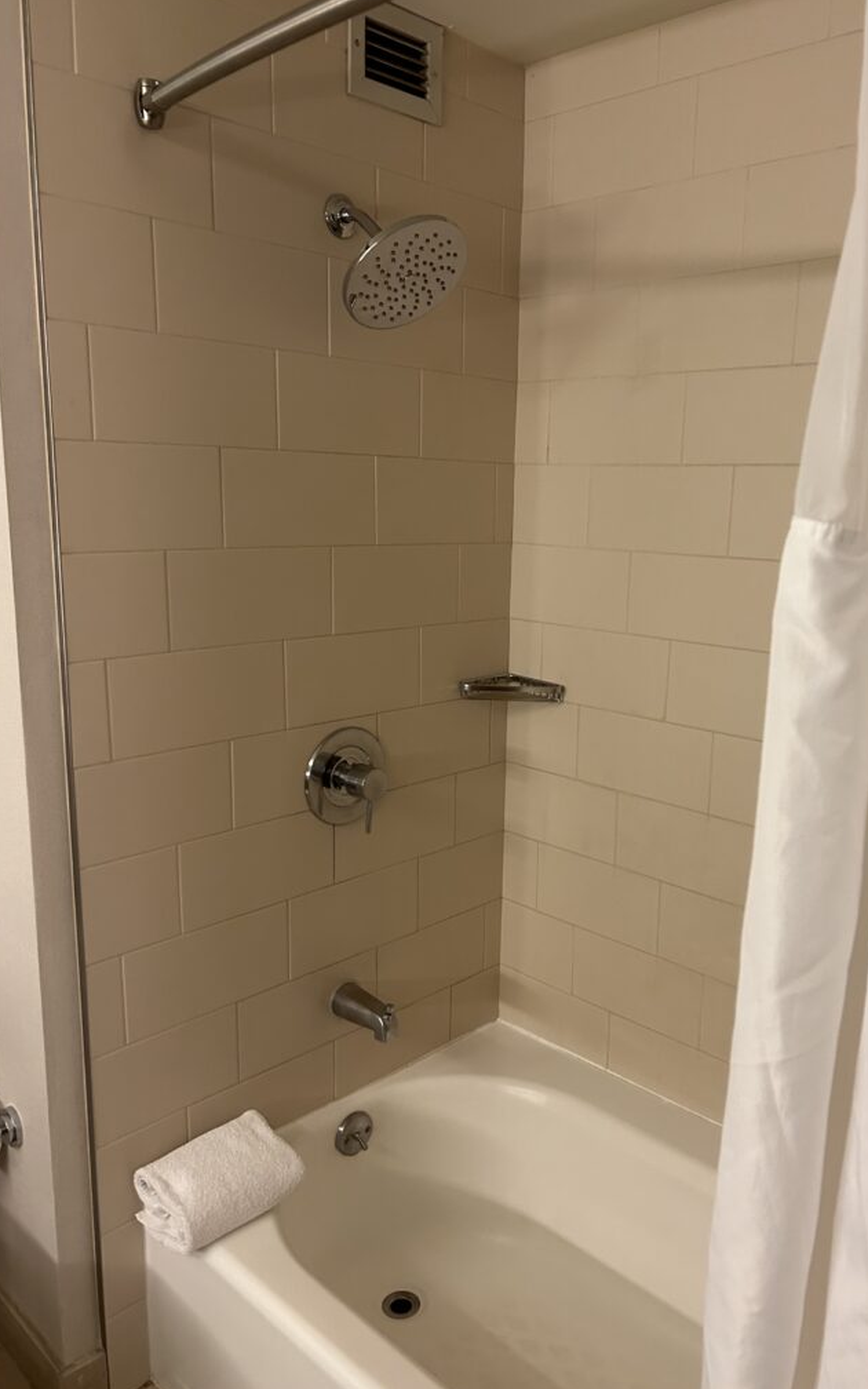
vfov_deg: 66.5
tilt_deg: -13.4
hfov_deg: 44.4
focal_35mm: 28
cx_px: 513
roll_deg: -2.7
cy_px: 699
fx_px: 1060
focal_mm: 5.7
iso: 250
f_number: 1.5
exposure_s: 1/60
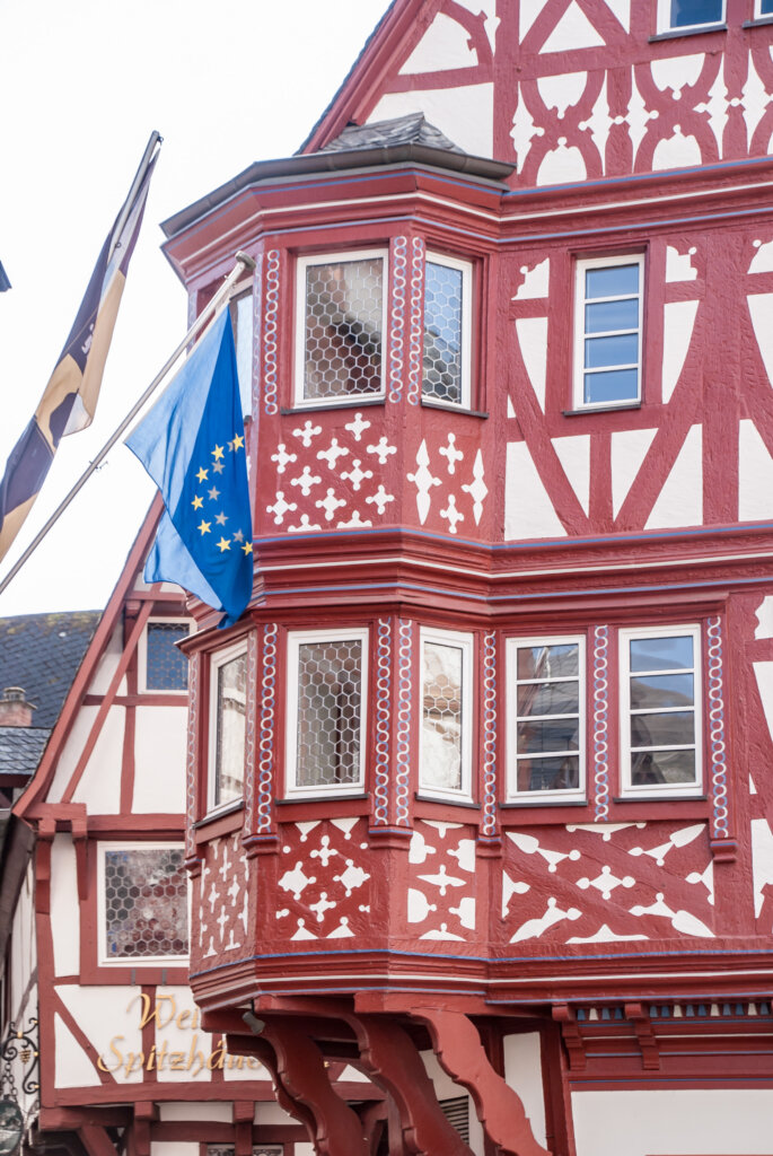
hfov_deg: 13.1
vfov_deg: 19.4
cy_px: 578
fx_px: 3374
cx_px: 386
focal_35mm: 105
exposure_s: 1/160
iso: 100
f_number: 6.3
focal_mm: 70
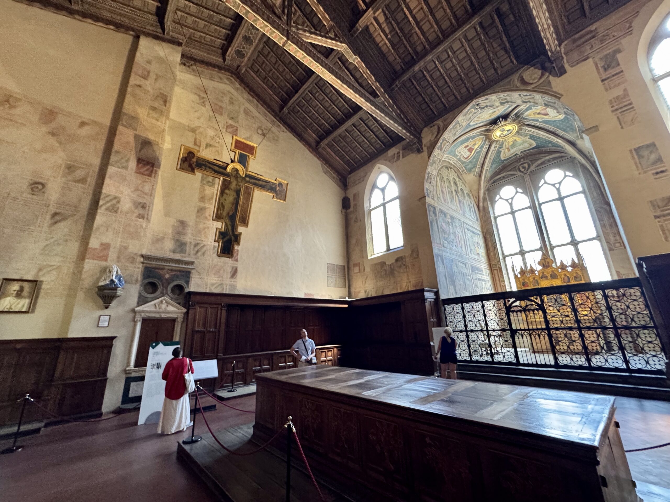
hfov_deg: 102.1
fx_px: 271
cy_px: 251
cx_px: 335
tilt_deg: +13.4
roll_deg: +2.5
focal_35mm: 14
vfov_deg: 85.7
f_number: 2.2
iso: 500
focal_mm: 2.22
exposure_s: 1/50
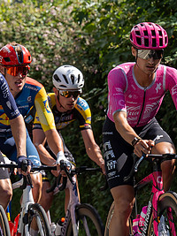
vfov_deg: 4.1
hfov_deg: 3.1
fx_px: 3296
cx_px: -36
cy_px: 77
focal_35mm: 483
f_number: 3.5
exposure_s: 1/1000
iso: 100
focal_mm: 150
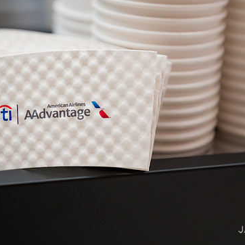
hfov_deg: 21.9
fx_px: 633
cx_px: 107
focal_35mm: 79
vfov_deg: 21.9
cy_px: 117
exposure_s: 1/250
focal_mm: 58
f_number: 4
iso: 1600
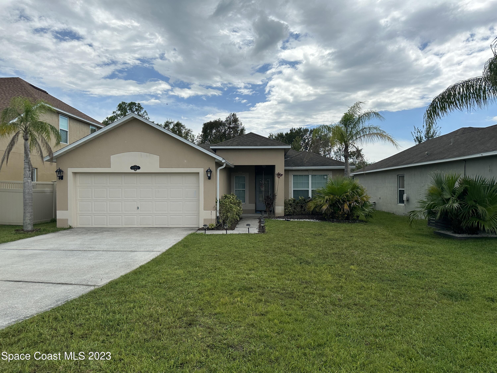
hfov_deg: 71.6
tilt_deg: -1.2
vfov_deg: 56.8
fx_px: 345
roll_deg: +0.2
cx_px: 248
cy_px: 186
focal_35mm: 24
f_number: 1.78
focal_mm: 6.86
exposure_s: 1/6211
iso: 80
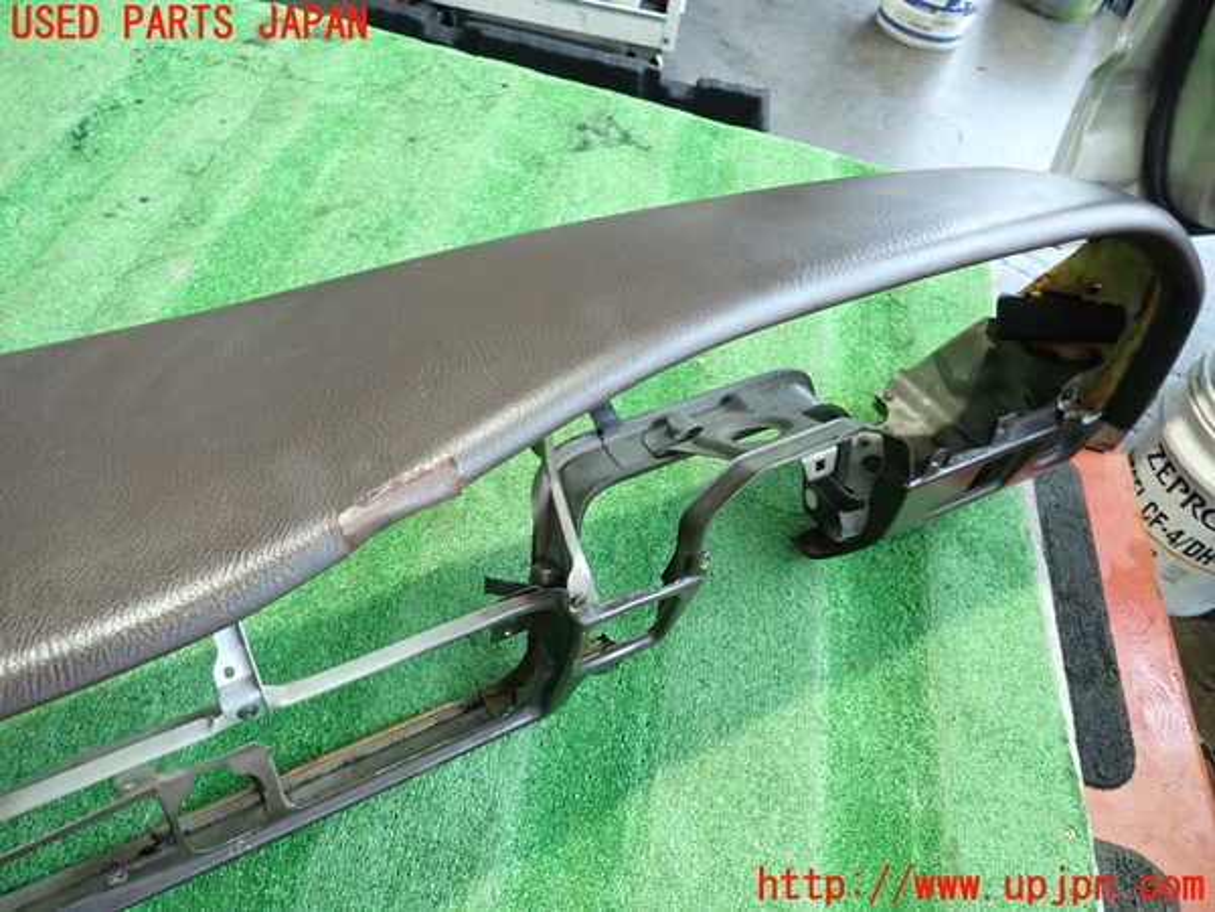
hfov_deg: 69.4
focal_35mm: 25
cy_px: 456
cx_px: 608
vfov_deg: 54.9
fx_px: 877
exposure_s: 1/30
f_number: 2
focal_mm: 4.5
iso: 400
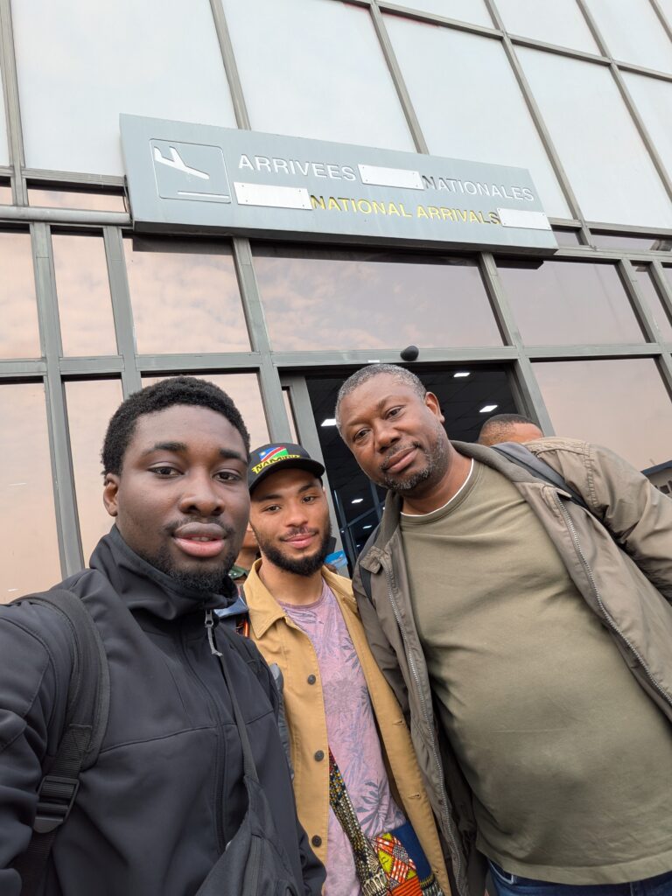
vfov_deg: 79.0
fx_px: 544
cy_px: 448
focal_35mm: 21
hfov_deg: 63.4
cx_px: 336
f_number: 2.2
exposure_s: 1/142
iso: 45
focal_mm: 2.74
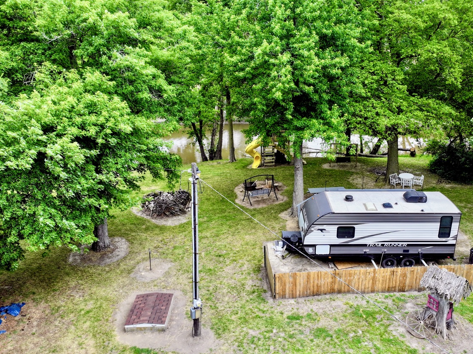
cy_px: 182
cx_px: 277
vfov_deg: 45.4
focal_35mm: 31
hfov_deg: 58.0
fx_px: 423
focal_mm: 12.29
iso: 110
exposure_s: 1/400
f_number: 2.8
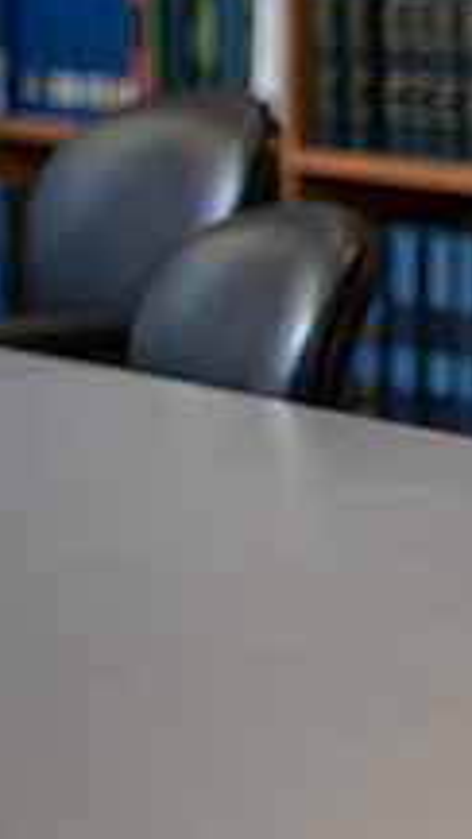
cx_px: 1118
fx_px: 5119
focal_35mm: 230
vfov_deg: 9.3
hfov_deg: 5.1
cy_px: 145
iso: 800
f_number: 3.2
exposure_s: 1/160
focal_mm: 82
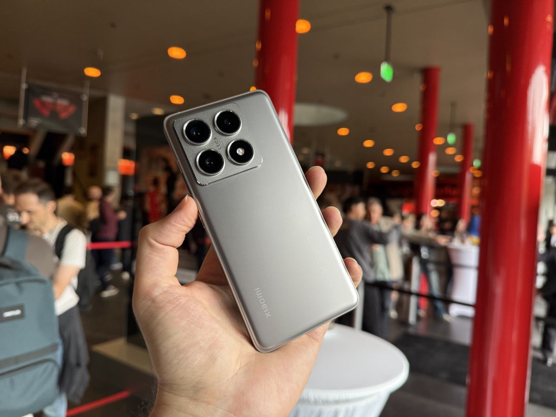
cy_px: 208
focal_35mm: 24
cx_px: 278
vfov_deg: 56.8
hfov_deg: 71.6
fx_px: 385
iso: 200
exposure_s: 1/69
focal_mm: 6.76
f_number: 1.78
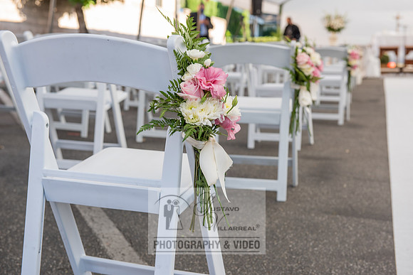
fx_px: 666
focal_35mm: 58
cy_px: 138
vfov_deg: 23.4
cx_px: 206
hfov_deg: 34.5
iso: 200
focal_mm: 58
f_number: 6.3
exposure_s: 1/160
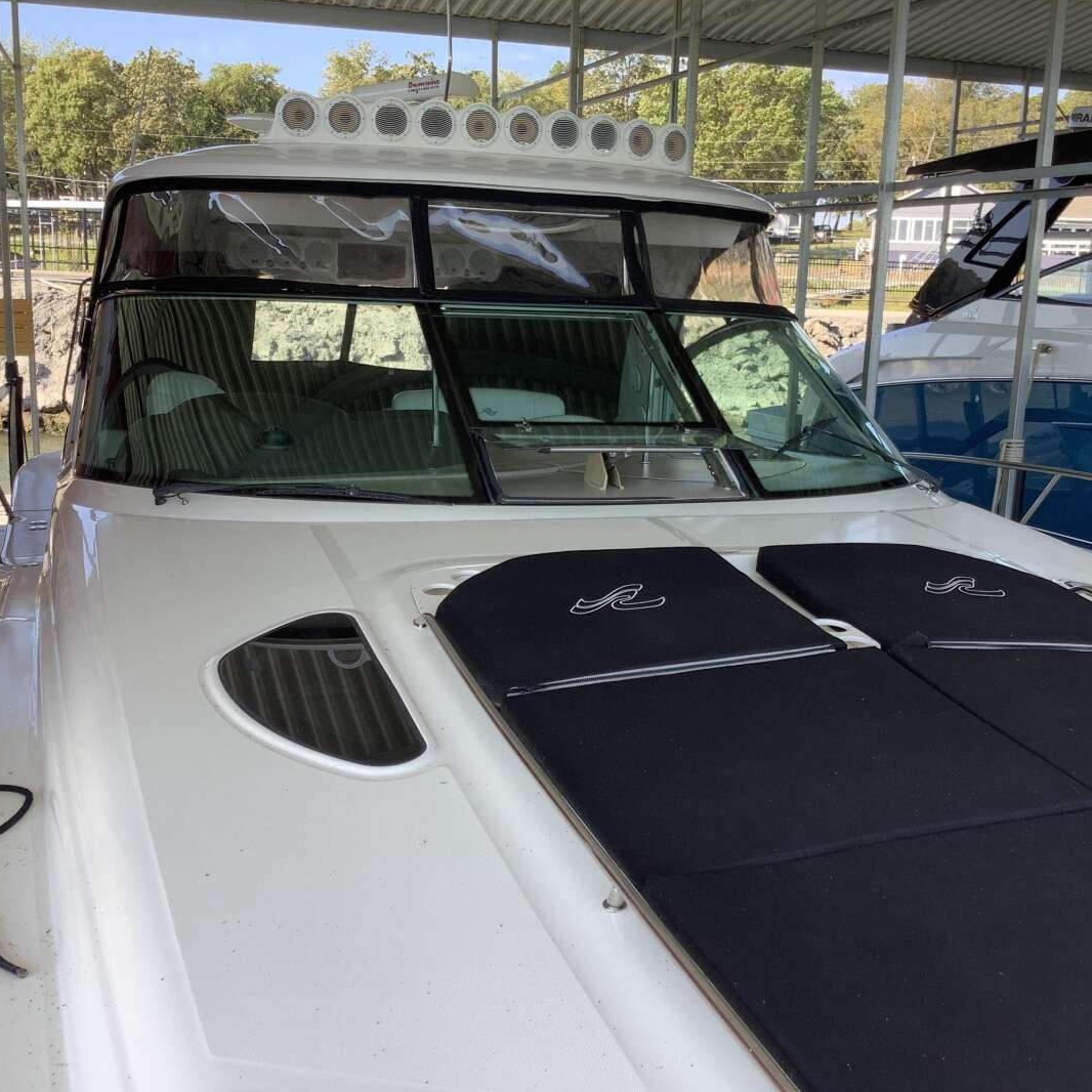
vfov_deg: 44.9
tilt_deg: -12.2
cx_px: 568
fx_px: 1321
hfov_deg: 44.9
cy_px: 542
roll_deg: -1.5
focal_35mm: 37
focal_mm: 3.3
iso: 25
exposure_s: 1/199
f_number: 2.4
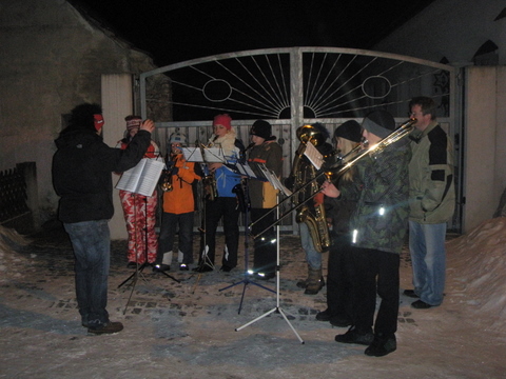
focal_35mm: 38
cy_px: 190
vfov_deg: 37.7
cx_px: 253
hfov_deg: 49.0
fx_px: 555
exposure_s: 1/30
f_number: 3.5
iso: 250
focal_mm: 6.7
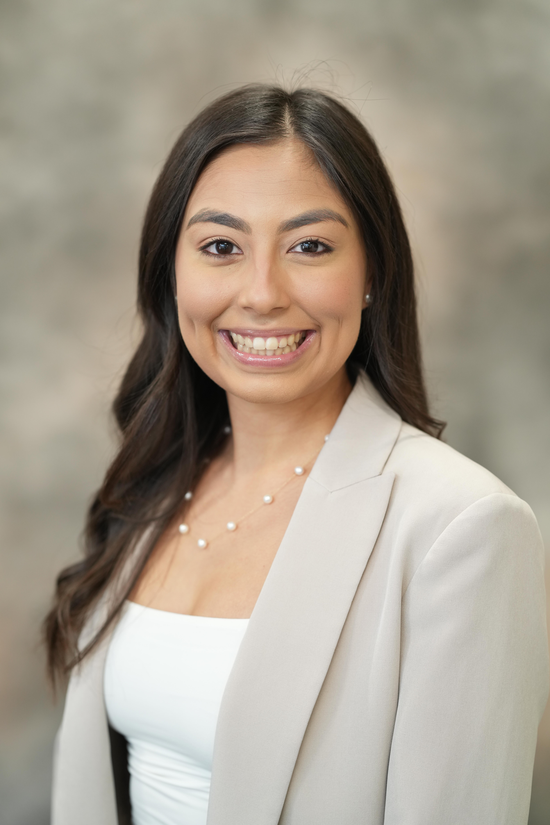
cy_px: 412
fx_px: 1948
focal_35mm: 85
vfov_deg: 23.9
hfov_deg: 16.1
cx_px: 275
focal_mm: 85
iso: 800
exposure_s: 1/160
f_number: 2.8
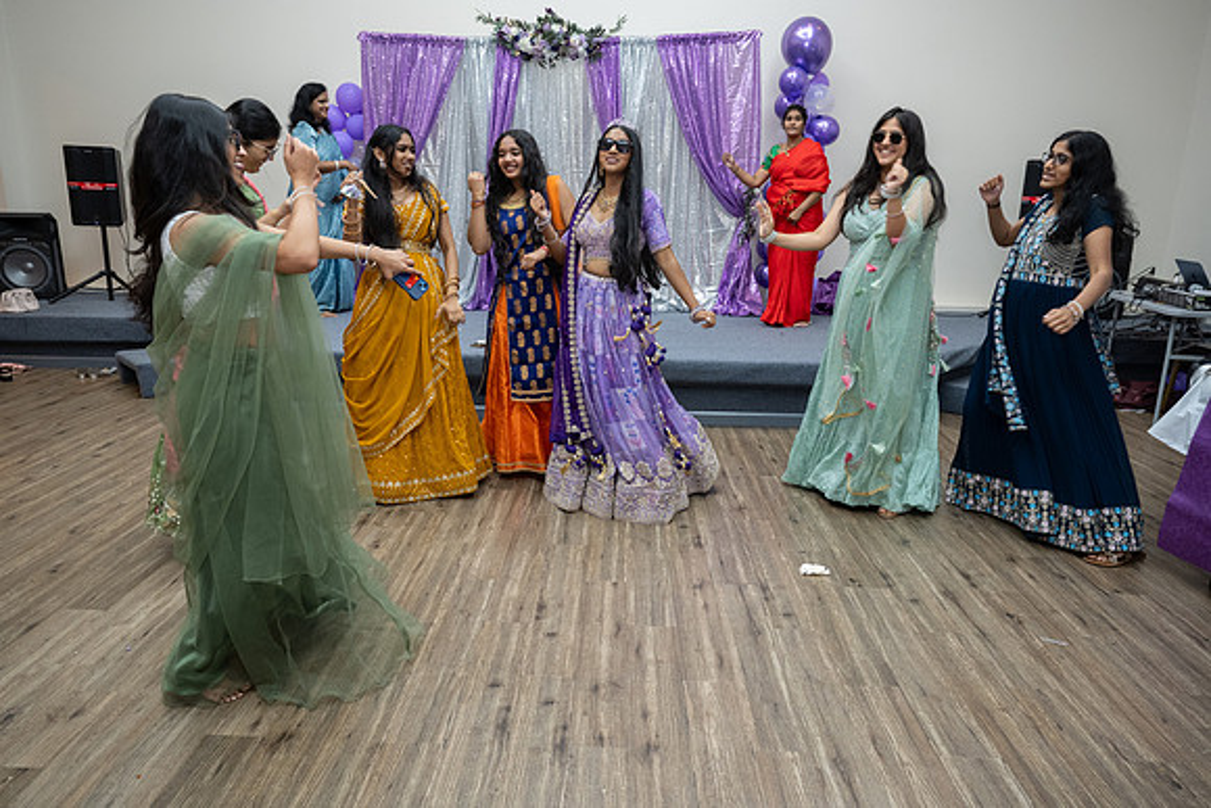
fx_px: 862
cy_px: 404
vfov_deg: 50.2
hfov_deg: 70.2
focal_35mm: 26
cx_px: 606
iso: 1000
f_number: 4.5
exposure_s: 1/160
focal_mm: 25.5
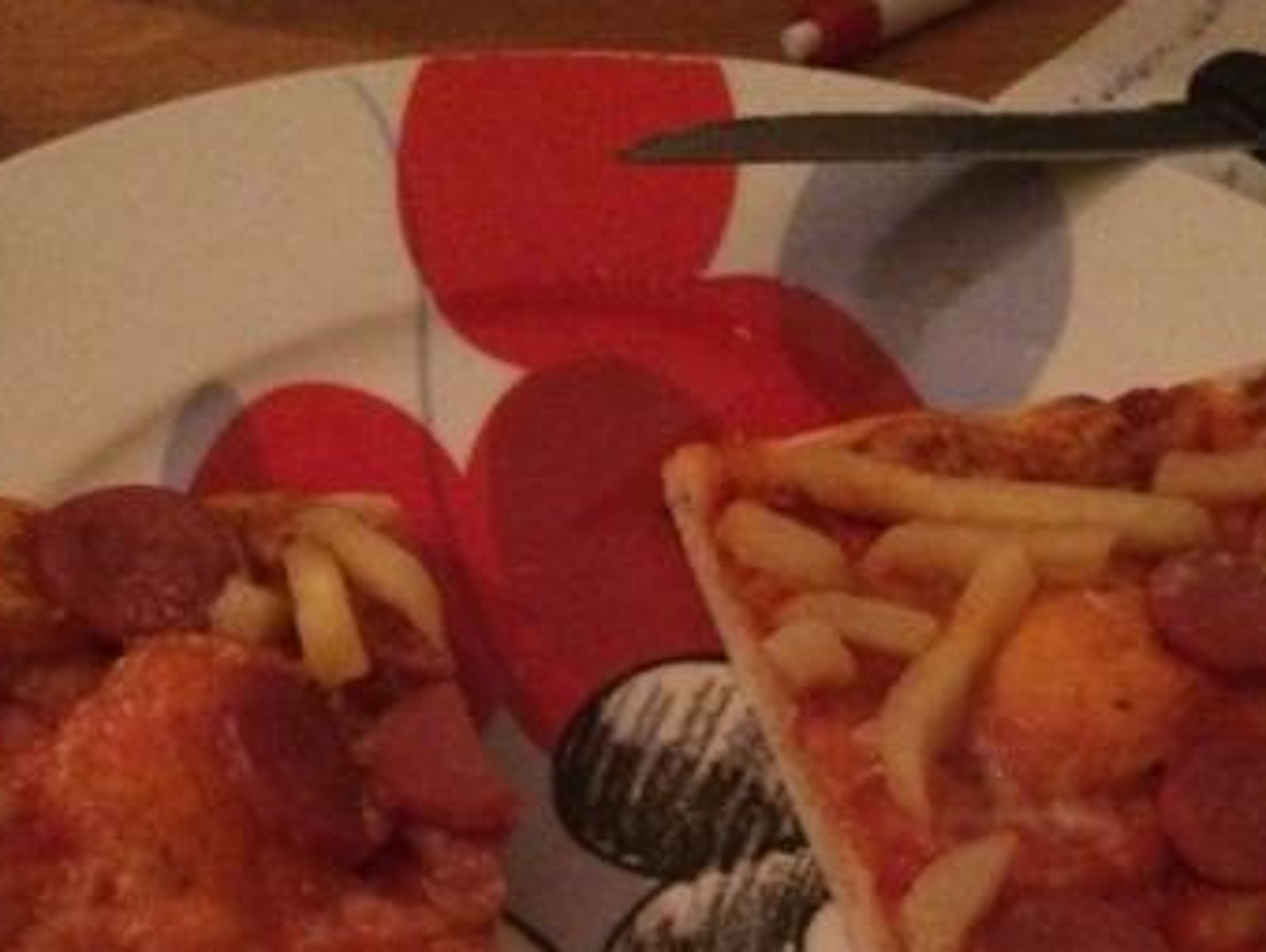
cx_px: 635
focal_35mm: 59
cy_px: 937
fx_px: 2160
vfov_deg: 23.9
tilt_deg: -53.2
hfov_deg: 32.7
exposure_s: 1/17
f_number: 2.2
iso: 1250
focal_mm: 4.15
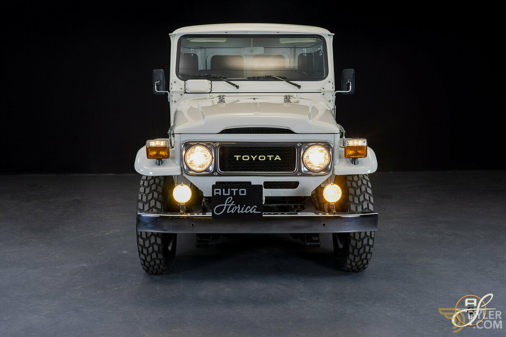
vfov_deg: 36.9
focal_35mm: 36
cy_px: 168
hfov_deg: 53.1
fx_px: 506
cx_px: 253
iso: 250
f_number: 10
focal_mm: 36
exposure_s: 1/2.5
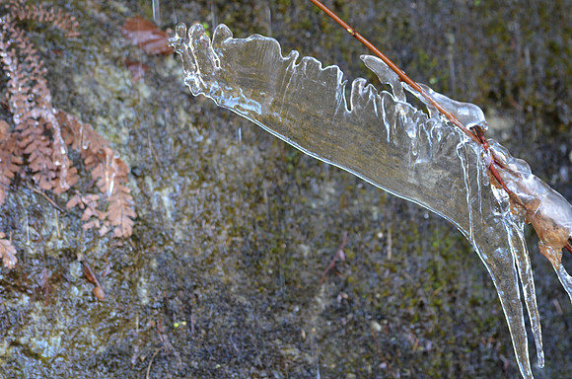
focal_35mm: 165
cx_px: 286
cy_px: 190
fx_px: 2616
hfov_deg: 12.5
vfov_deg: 8.3
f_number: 4
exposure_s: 1/80
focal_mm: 110
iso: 1600
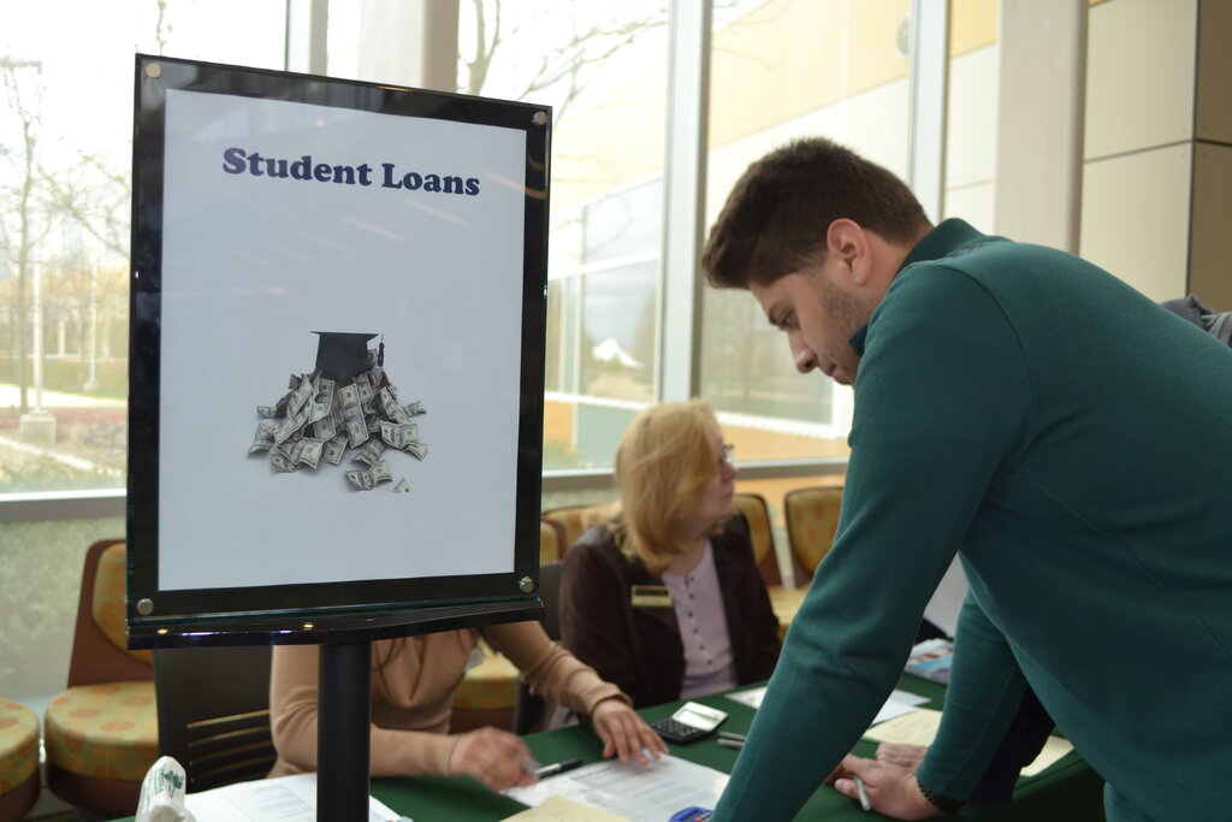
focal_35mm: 33
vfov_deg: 40.0
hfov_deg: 57.2
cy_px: 411
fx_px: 1129
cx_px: 616
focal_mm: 22
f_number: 3.8
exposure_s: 1/30
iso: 100
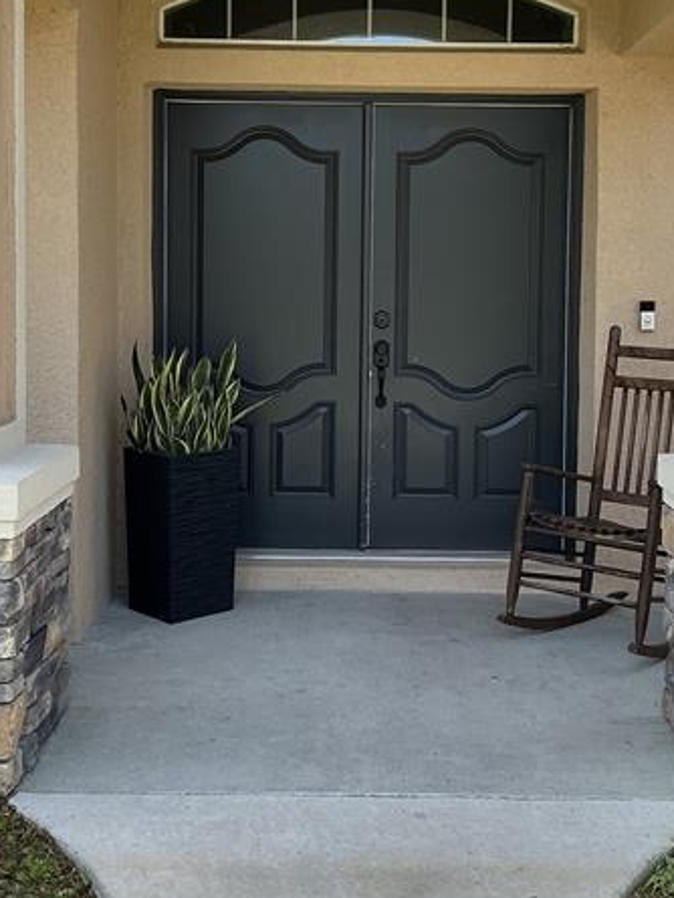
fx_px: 1297
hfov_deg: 29.1
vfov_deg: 37.9
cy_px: 335
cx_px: 359
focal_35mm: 50
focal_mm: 3
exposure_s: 1/439
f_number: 1.8
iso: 25
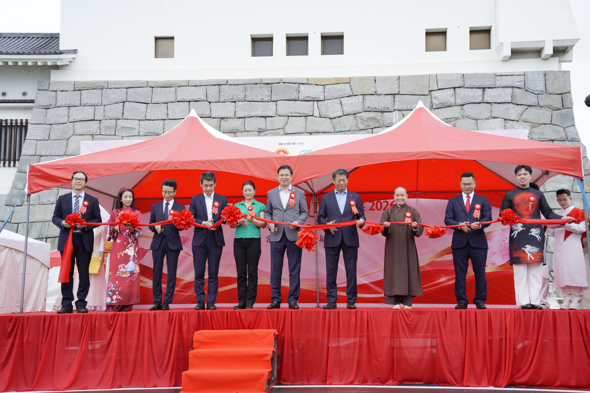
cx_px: 295
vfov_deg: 29.9
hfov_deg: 43.6
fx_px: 737
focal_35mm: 45
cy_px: 196
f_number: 8
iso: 250
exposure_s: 1/160
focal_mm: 45
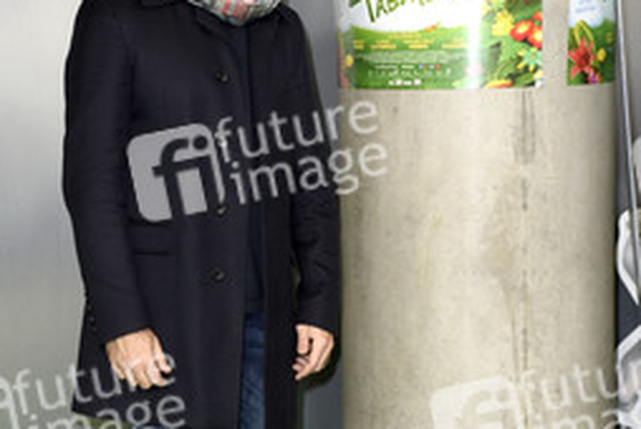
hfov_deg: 15.5
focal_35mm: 132
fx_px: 2353
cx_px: 331
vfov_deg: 10.4
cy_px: 288
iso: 500
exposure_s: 1/125
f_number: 5.6
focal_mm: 56
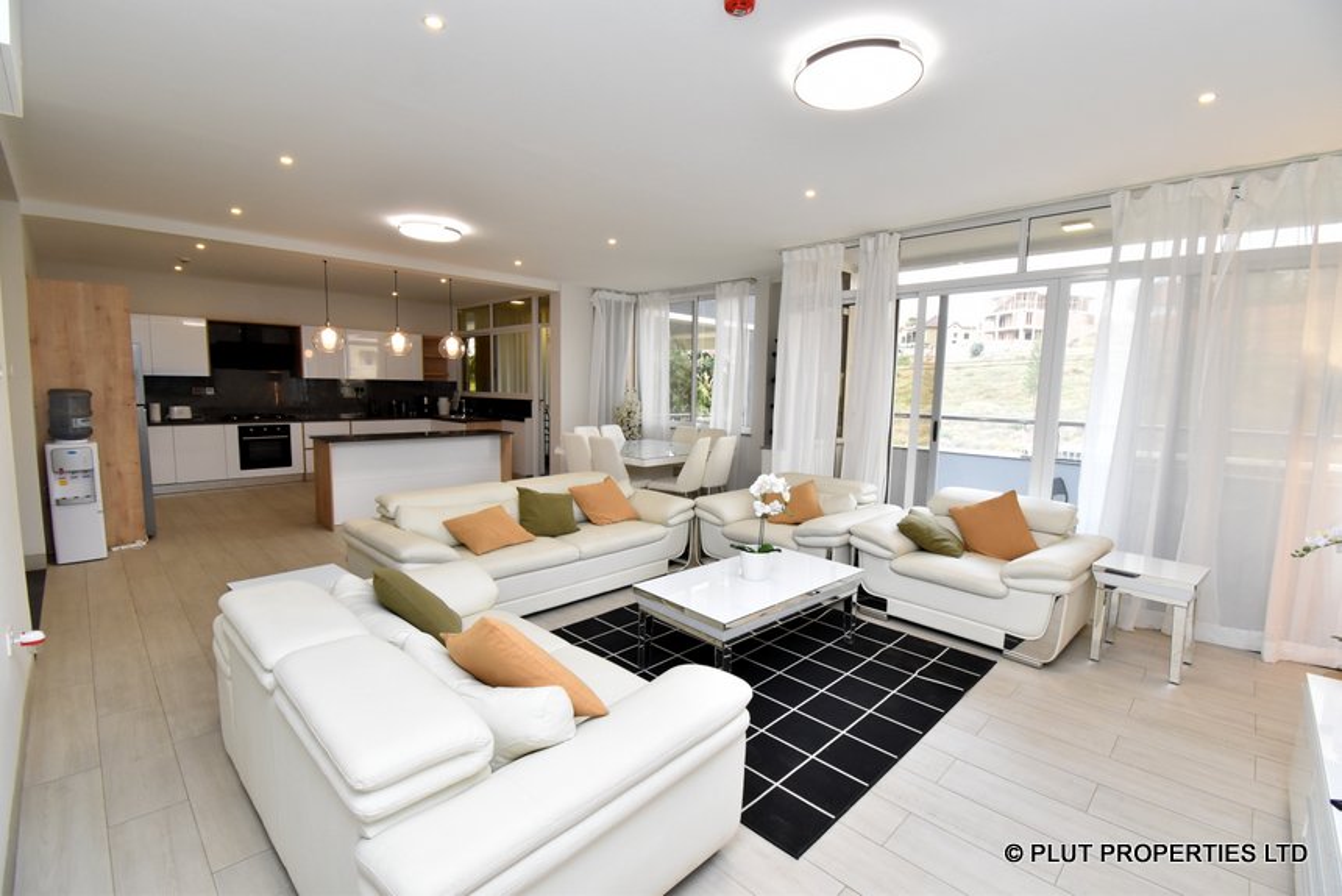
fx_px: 559
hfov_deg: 100.4
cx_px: 671
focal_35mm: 15
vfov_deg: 77.4
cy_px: 448
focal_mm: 10
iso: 800
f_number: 8
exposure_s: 1/50
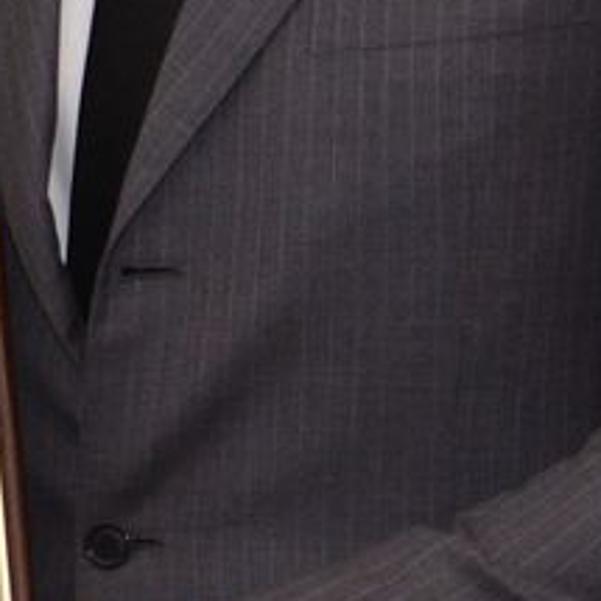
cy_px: -133
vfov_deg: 4.4
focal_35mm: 397
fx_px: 7798
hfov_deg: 4.4
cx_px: -540
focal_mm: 48
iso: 800
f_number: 4.8
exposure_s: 1/250
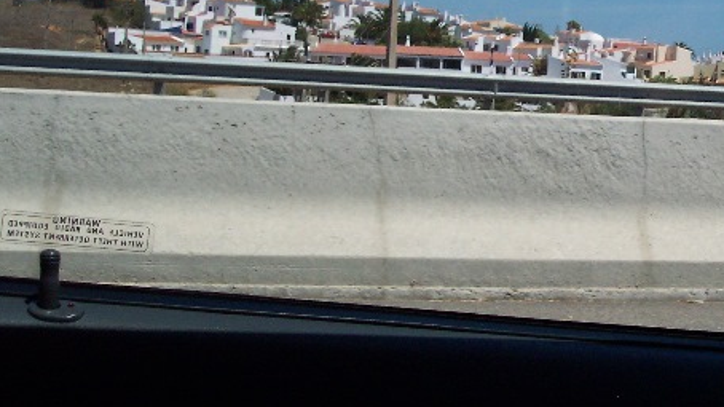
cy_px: 49
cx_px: 611
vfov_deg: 16.3
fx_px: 1401
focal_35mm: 73
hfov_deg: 28.2
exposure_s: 1/1000
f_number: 4.8
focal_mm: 8
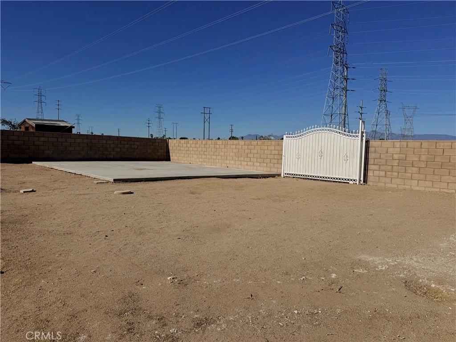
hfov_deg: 71.6
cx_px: 228
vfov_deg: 56.8
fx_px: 316
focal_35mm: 24
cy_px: 171
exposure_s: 1/32258
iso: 100
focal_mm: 6.76
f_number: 1.78
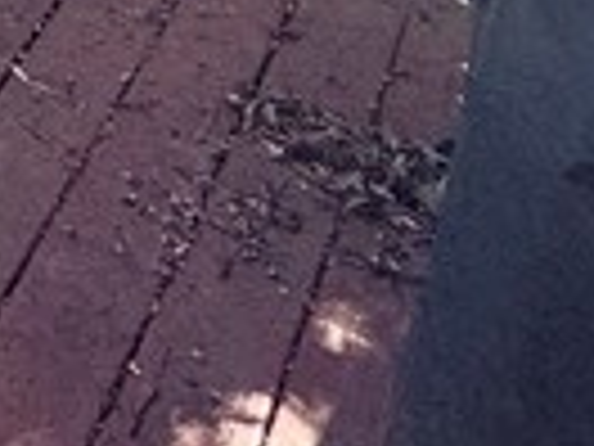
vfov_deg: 11.9
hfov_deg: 13.0
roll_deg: +0.7
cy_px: -487
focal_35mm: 109
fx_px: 1870
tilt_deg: -14.4
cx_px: -882
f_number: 2.2
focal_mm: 2.22
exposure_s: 1/129
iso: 40
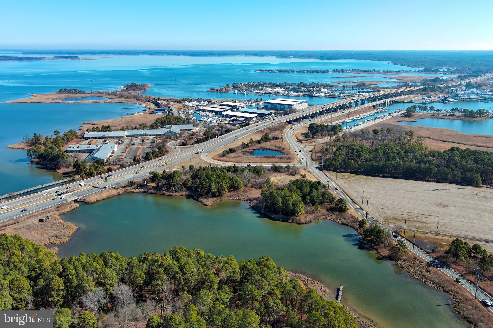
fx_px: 397
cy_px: 164
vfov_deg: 45.0
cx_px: 246
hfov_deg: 63.7
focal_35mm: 29
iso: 100
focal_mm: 10.57
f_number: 2.8
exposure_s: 1/1100
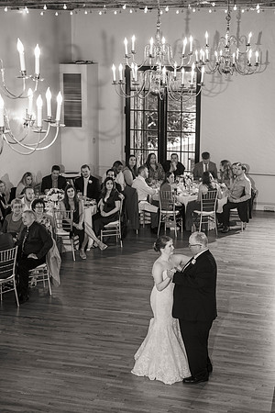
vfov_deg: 28.8
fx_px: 802
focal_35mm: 70
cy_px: 206
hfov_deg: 19.5
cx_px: 138
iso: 800
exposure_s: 1/80
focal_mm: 70
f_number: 4
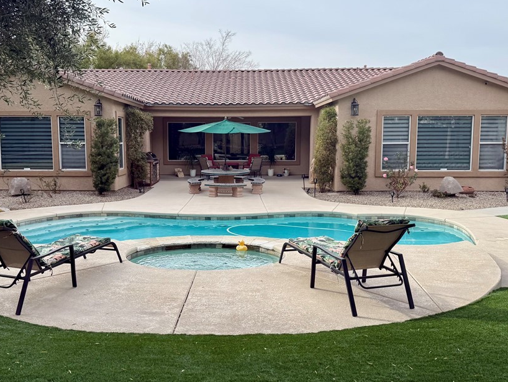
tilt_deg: -8.3
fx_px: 440
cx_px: 230
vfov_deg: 46.8
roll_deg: +2.2
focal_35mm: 30
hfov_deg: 59.8
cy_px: 203
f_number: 1.78
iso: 80
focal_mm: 6.76
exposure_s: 1/2299
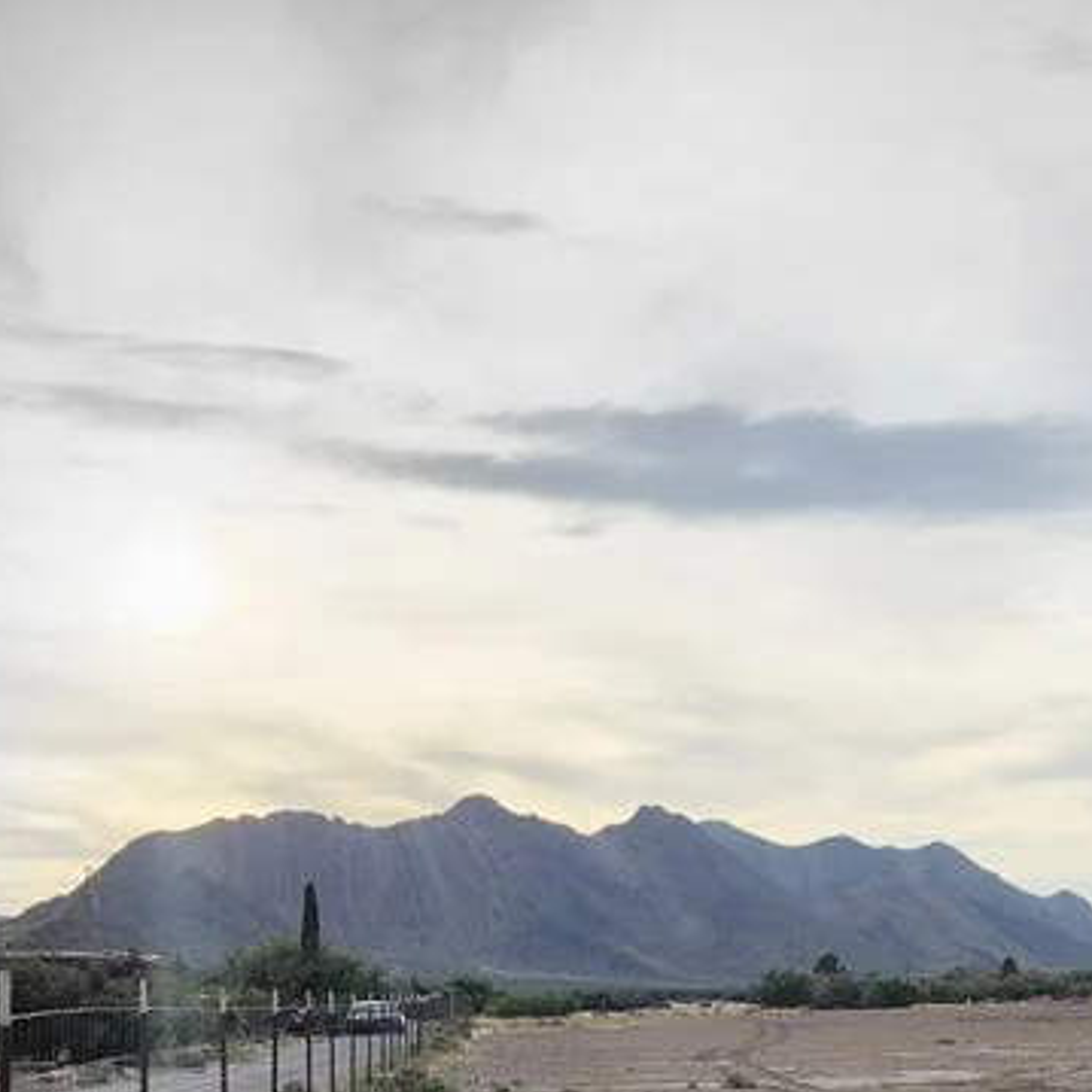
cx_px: 882
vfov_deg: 28.4
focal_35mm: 58
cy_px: 995
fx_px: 2070
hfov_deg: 28.9
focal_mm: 5.4
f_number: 1.8
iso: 20
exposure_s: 1/1559
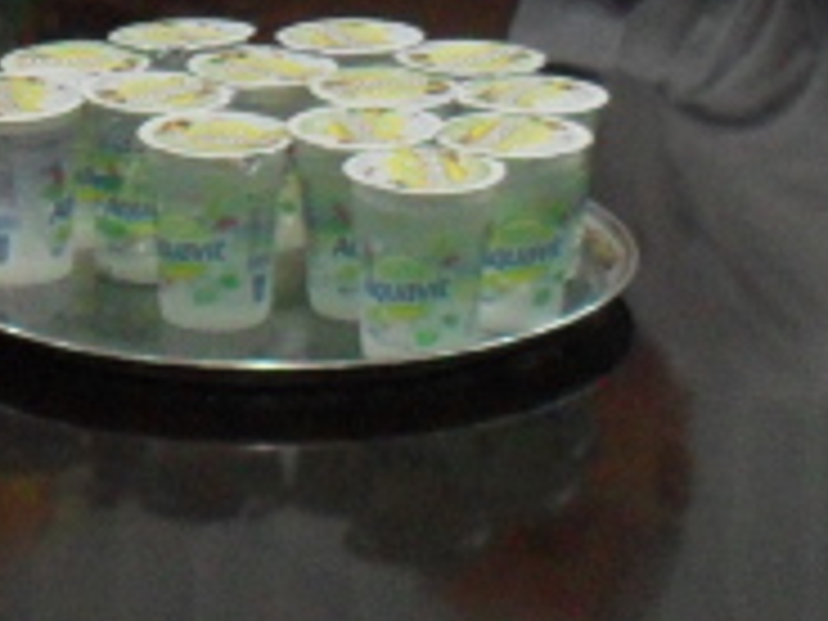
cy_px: -212
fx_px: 4664
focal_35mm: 195
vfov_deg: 7.5
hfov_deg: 10.1
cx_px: 194
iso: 240
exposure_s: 1/15
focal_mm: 6.3
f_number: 3.2
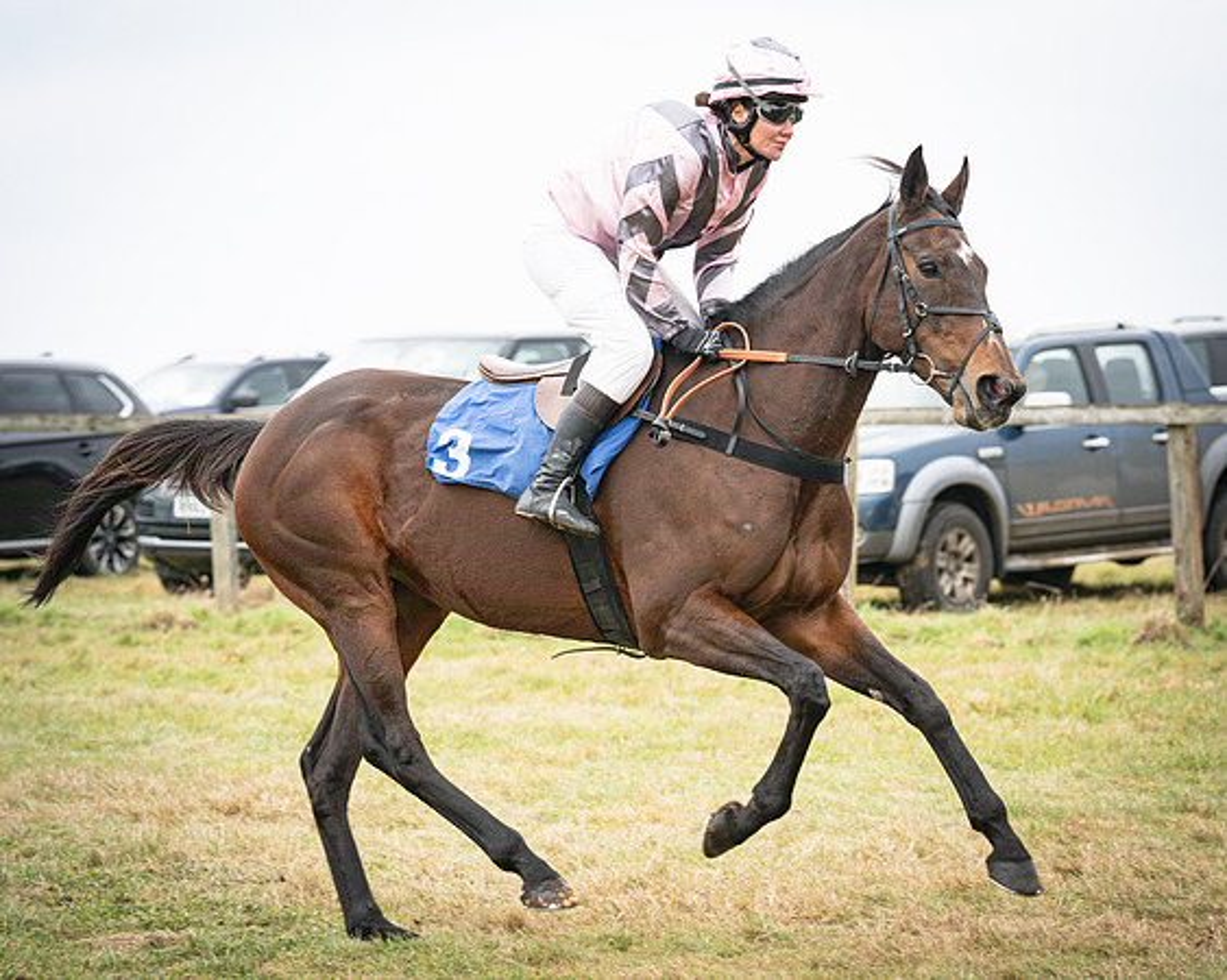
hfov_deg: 12.7
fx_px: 5522
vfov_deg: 10.1
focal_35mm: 152
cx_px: 614
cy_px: 490
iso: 500
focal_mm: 135
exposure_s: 1/1000
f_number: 4.5
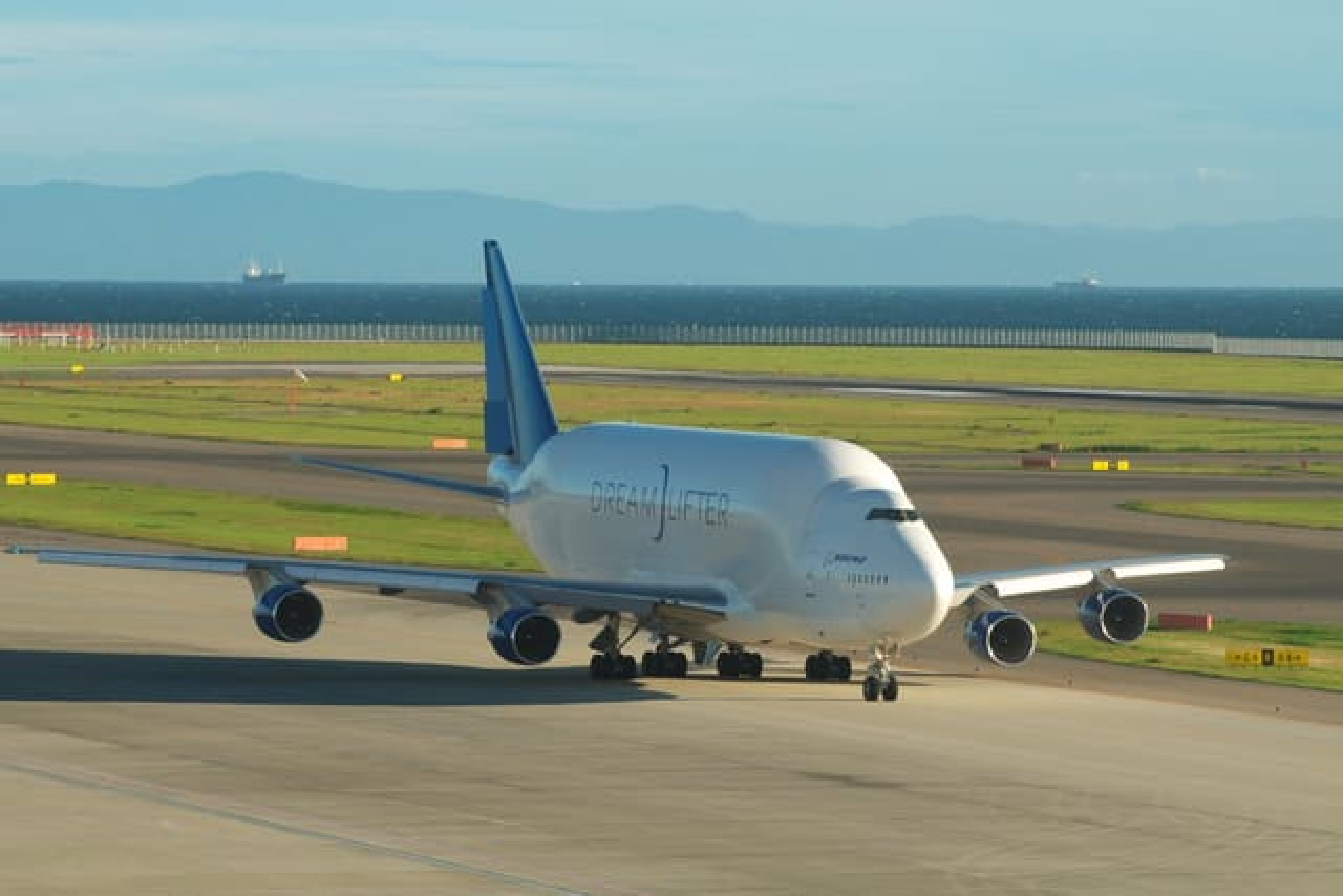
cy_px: 448
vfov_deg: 6.3
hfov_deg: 9.5
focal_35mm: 218
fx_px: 8115
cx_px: 672
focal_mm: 145
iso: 220
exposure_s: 1/500
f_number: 8
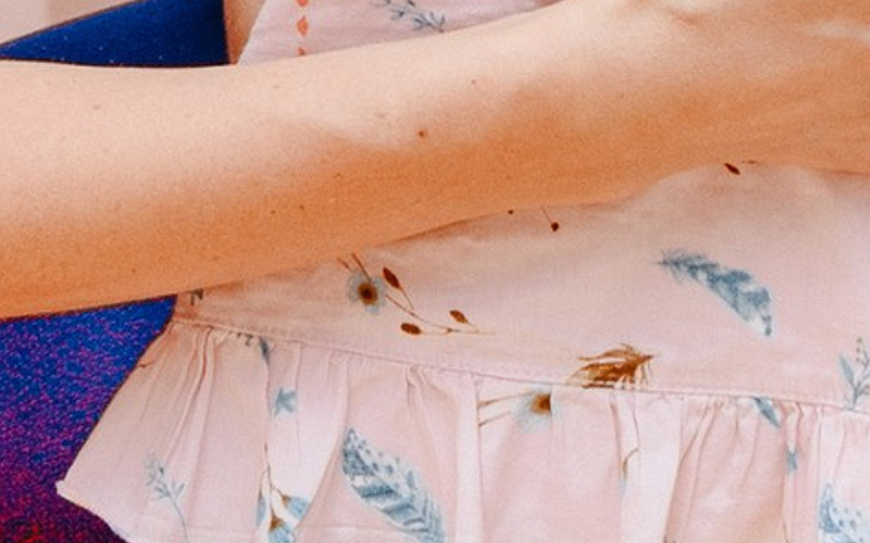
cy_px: -805
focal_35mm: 264
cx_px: 505
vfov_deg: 4.8
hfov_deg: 8.0
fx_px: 6258
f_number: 3.5
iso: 200
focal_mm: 32
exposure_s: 1/160
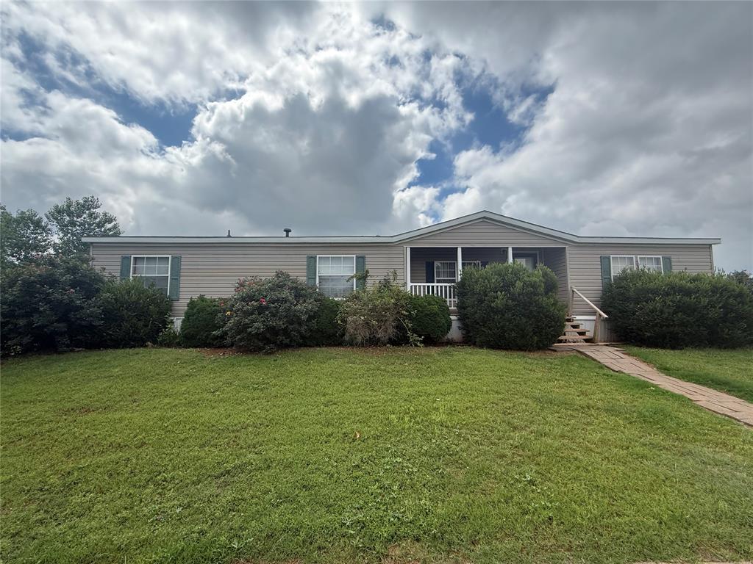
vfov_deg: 85.7
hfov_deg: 102.1
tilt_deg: +5.4
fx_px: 305
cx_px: 376
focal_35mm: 14
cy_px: 282
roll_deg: -0.6
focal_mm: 2.22
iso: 50
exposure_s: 1/1961
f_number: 2.2
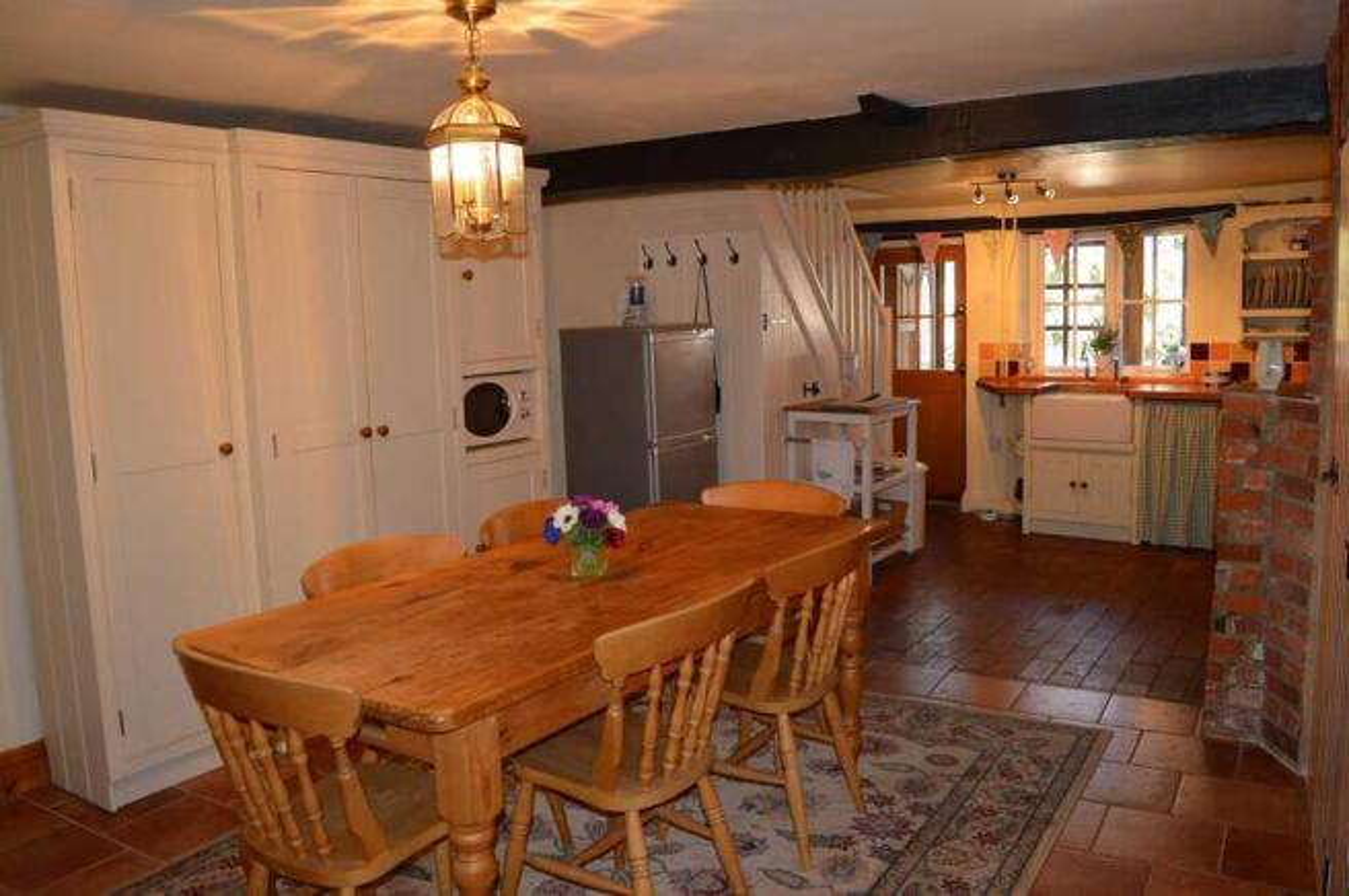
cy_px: 448
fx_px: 1011
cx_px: 674
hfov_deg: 67.4
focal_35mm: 27
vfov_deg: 47.8
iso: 500
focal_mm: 18
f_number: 3.5
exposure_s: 1/60
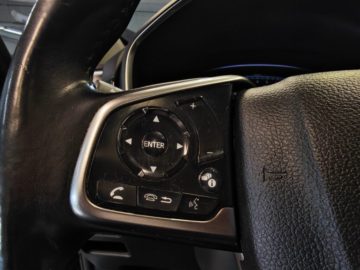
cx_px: 180
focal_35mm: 23
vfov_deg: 58.9
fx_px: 239
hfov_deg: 73.9
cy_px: 135
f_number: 2
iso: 160
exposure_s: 1/50
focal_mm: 1.82
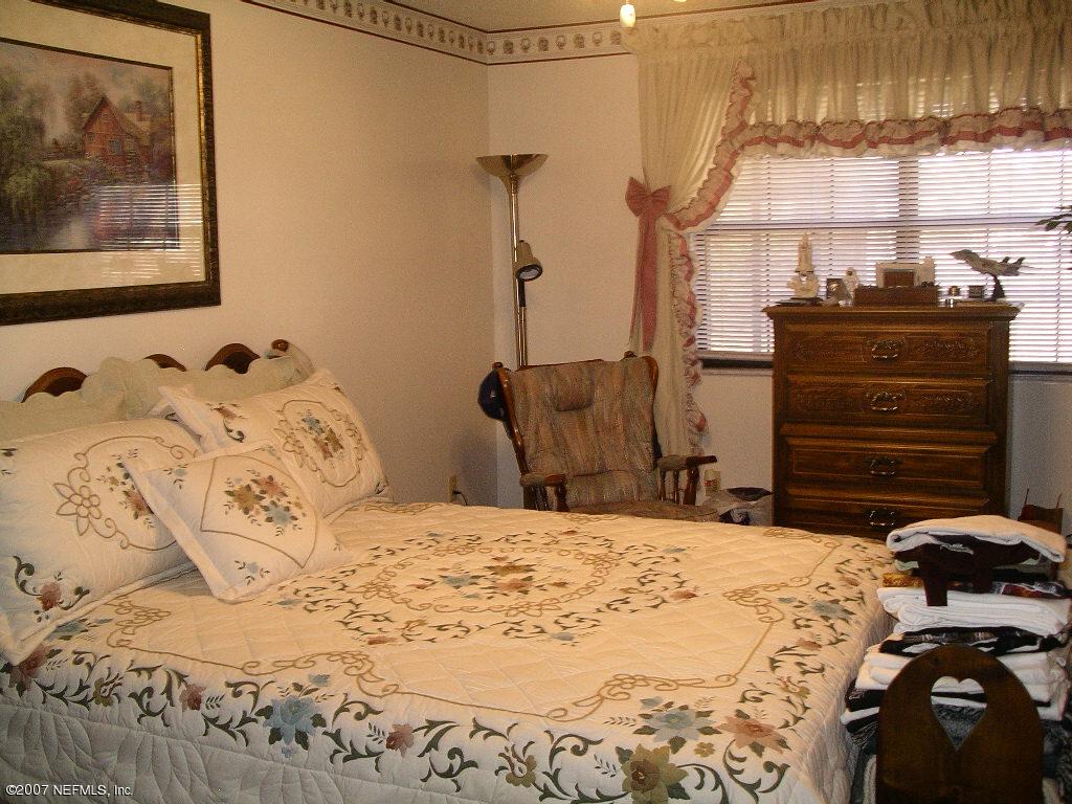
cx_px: 536
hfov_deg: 50.1
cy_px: 402
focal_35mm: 37
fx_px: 1146
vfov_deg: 38.7
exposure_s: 1/40
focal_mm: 7.8
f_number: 2.8
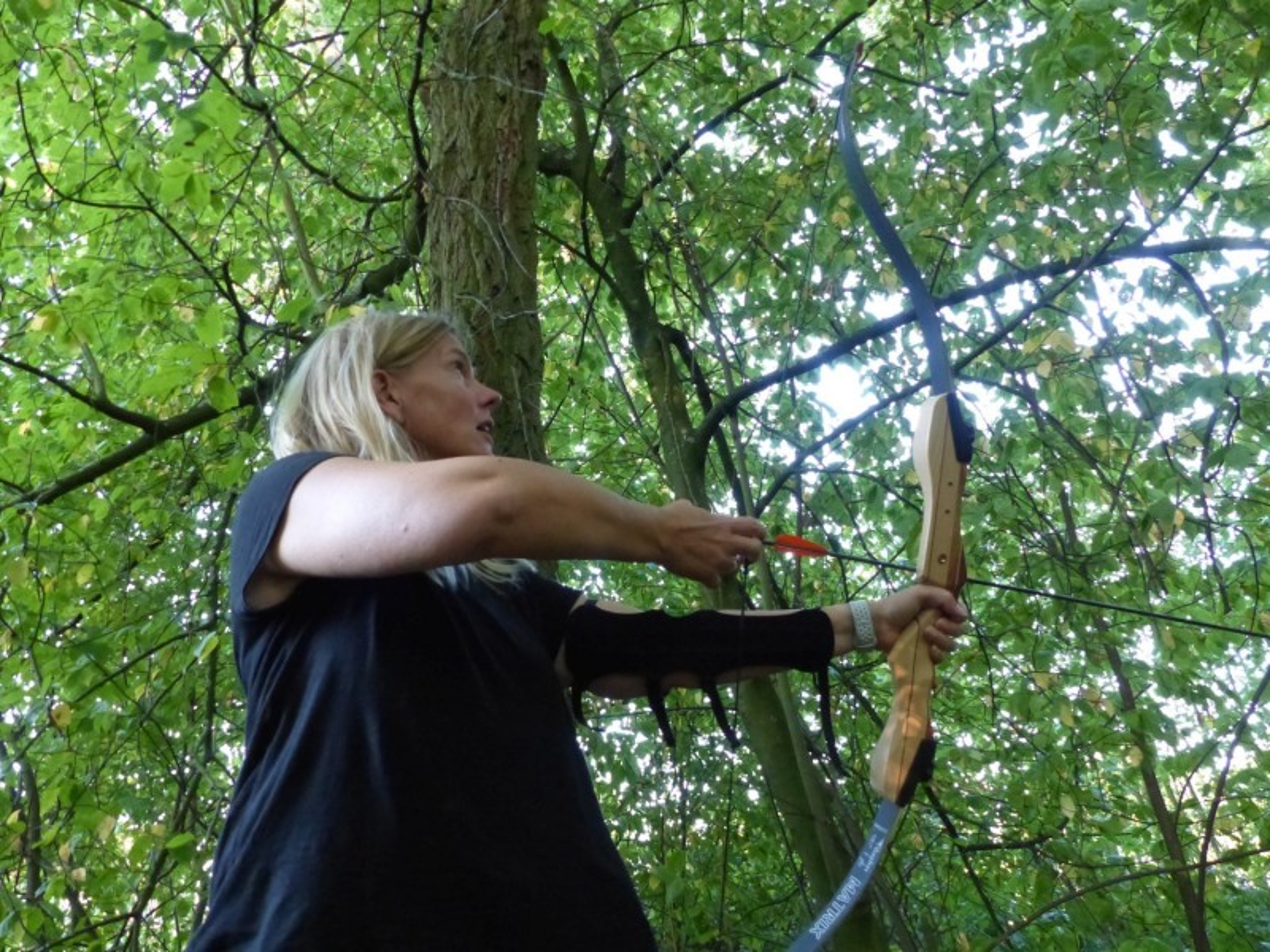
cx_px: 635
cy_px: 476
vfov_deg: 54.9
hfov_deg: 69.4
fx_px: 917
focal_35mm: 25
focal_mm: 4.5
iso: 800
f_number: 2.8
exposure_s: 1/80
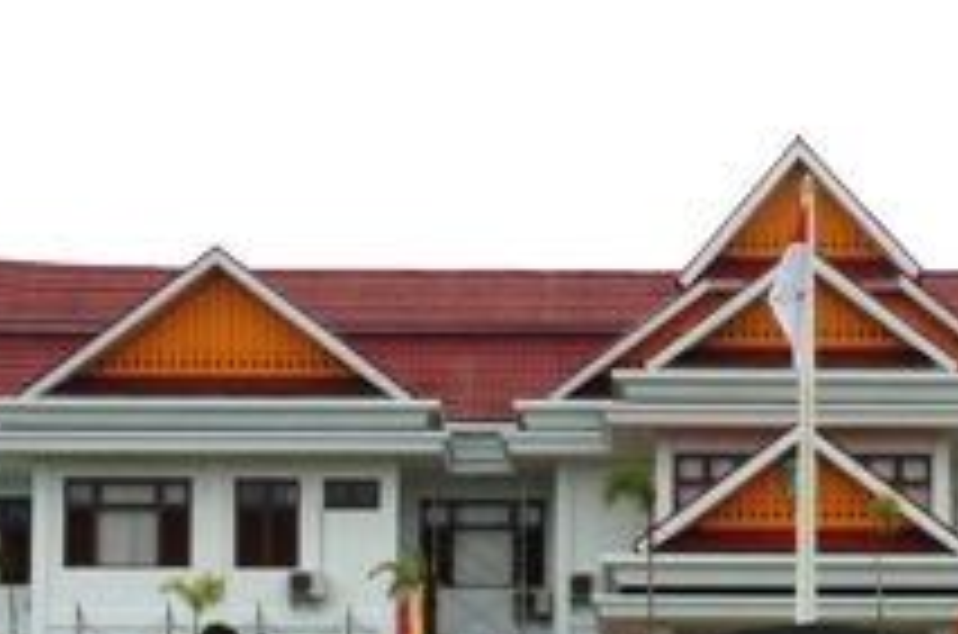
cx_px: 720
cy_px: 647
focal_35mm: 234
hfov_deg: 8.8
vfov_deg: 5.8
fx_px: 6213
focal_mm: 52
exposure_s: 1/320
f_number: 14
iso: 200
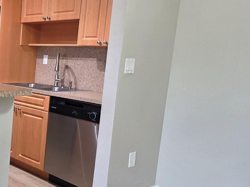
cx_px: -4
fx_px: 339
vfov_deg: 30.8
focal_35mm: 47
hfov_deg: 36.2
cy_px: 115
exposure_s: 1/120
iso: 320
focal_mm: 6.3
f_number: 1.7
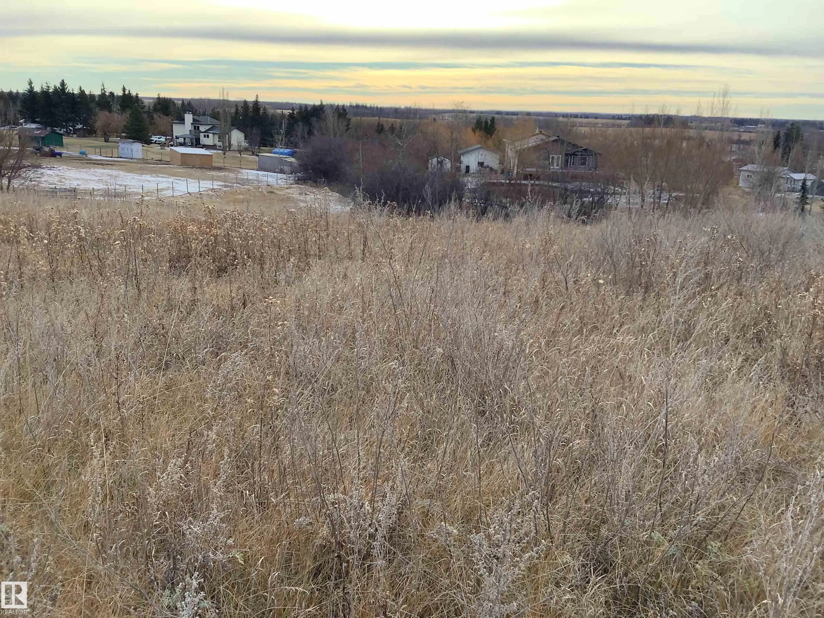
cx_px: 412
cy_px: 309
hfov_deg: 58.4
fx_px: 738
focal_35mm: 31
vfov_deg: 45.4
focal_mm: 3.3
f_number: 2.4
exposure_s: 1/411
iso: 25
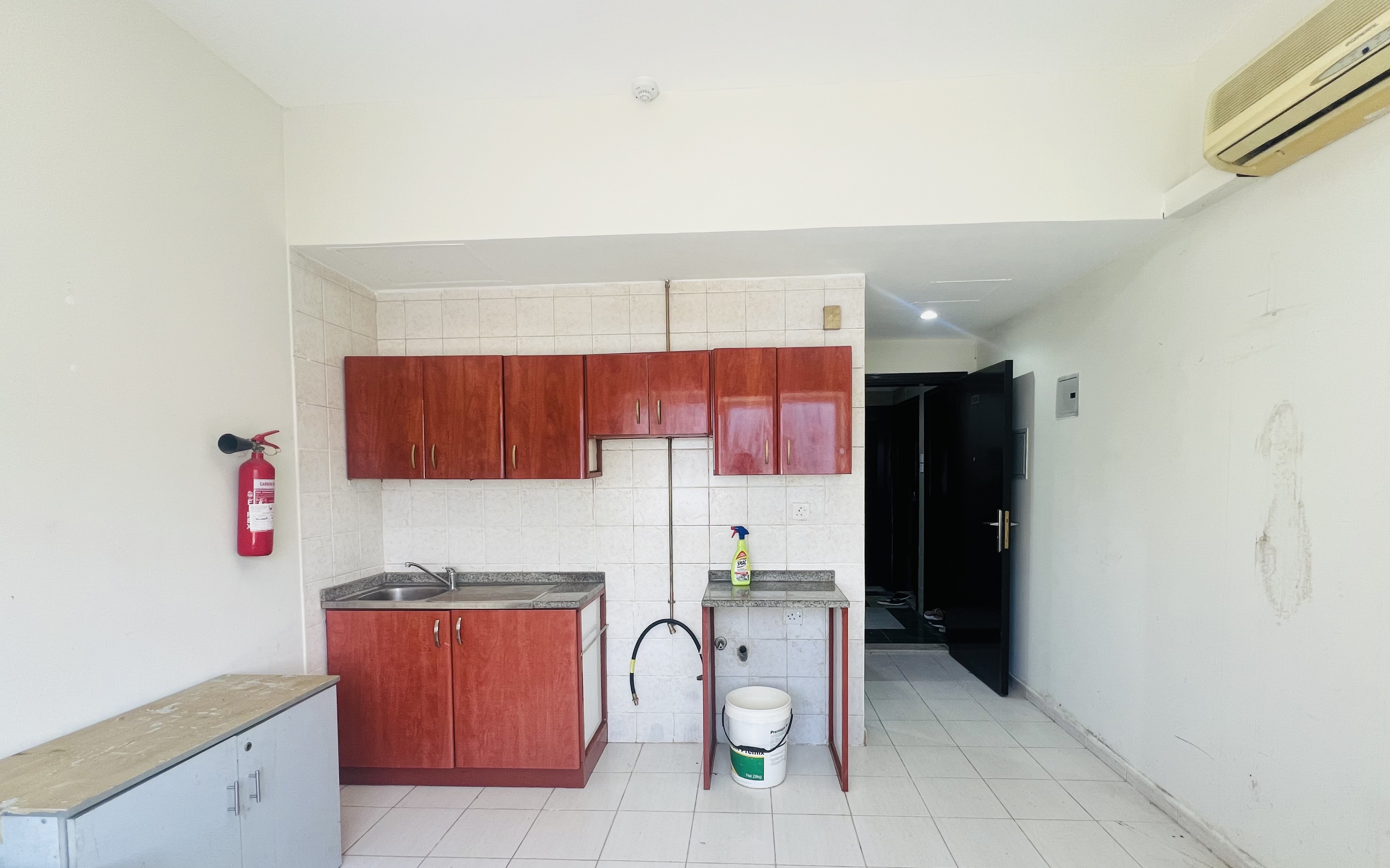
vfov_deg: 74.3
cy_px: 499
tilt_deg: -2.8
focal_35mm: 15
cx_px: 715
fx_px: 568
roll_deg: +1.3
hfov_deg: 101.4
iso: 125
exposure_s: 1/99
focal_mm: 1.57
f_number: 1.8
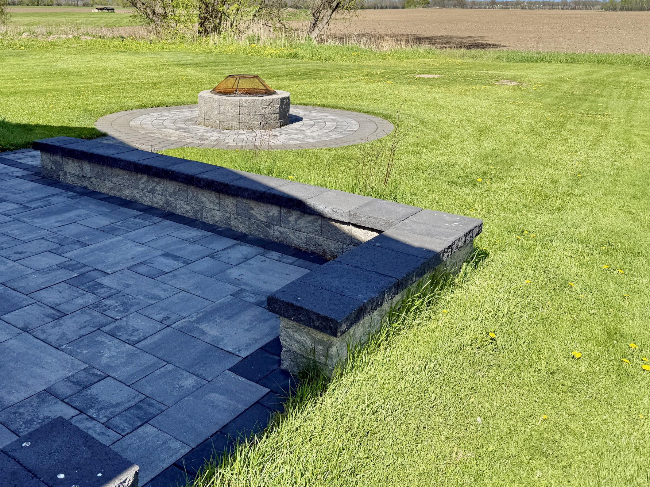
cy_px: 169
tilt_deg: -13.5
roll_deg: -0.5
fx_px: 638
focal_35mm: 34
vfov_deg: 41.3
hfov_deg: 53.3
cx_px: 236
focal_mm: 6.76
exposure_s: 1/3425
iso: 80
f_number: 1.78
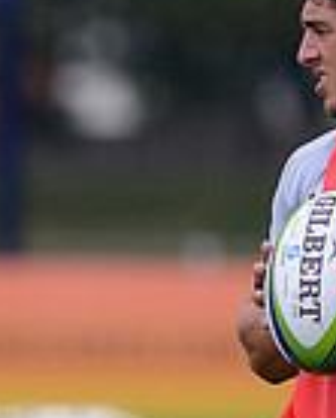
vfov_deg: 2.1
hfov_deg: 1.7
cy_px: 539
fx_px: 11336
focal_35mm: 915
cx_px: 390
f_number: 4
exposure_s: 1/800
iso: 200
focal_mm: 300
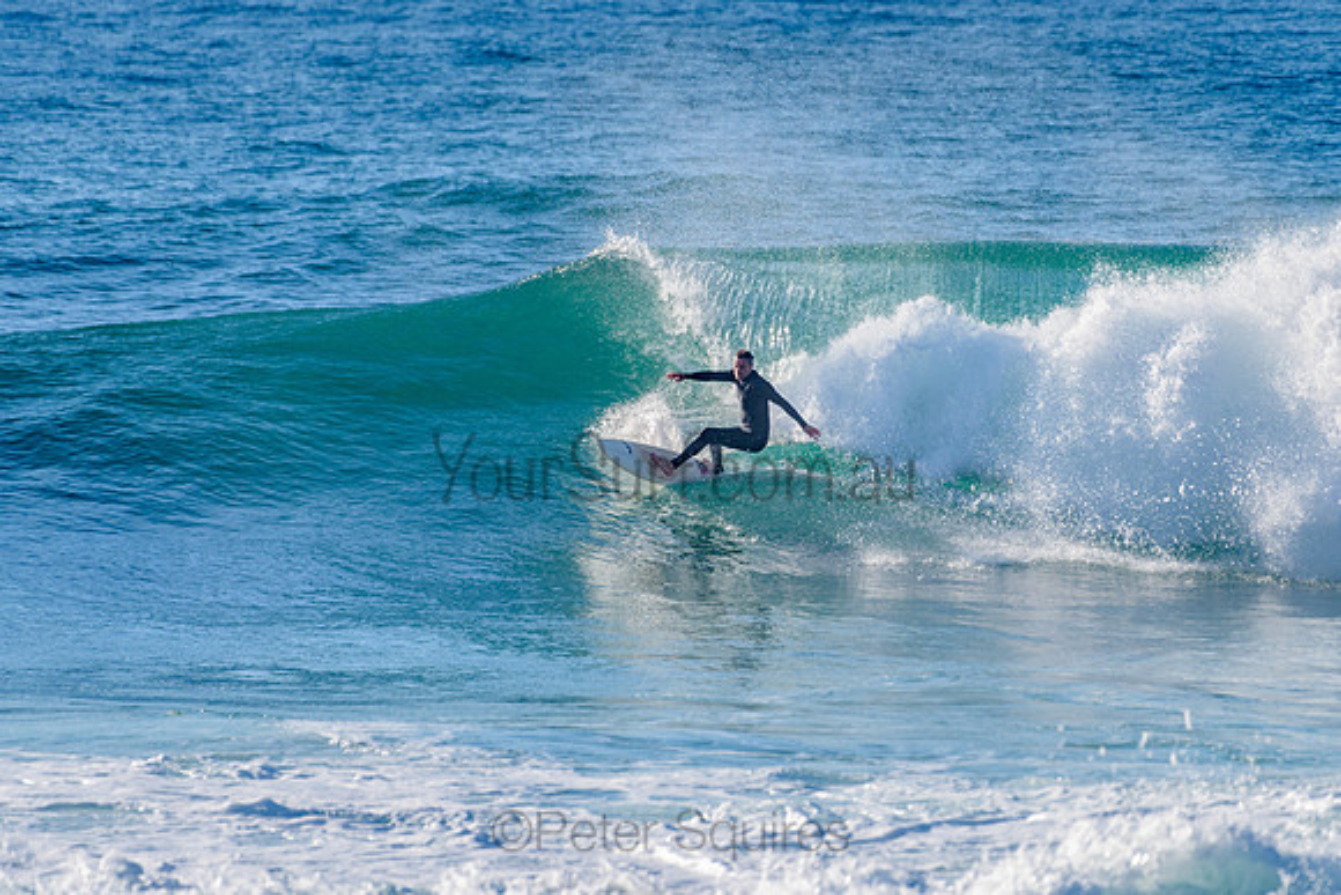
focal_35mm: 613
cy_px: 366
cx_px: 679
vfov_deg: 2.2
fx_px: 22847
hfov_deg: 3.4
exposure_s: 1/2000
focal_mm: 500
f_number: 5.6
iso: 160
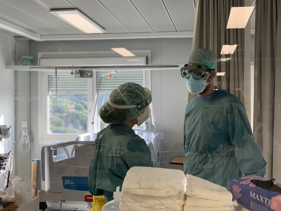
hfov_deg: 36.8
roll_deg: -0.8
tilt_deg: +1.7
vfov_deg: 28.0
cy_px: 106
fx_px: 422
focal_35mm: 52
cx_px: 140
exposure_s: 1/122
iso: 50
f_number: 2.4
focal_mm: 6
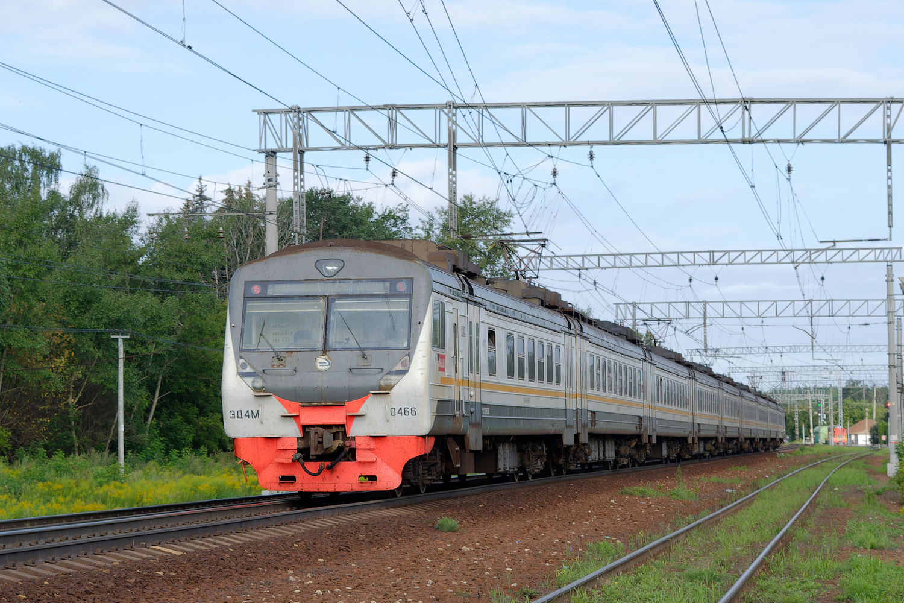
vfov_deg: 17.5
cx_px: 452
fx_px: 1959
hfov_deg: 26.0
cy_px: 302
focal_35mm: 78
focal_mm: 52
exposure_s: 1/500
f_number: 10
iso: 400
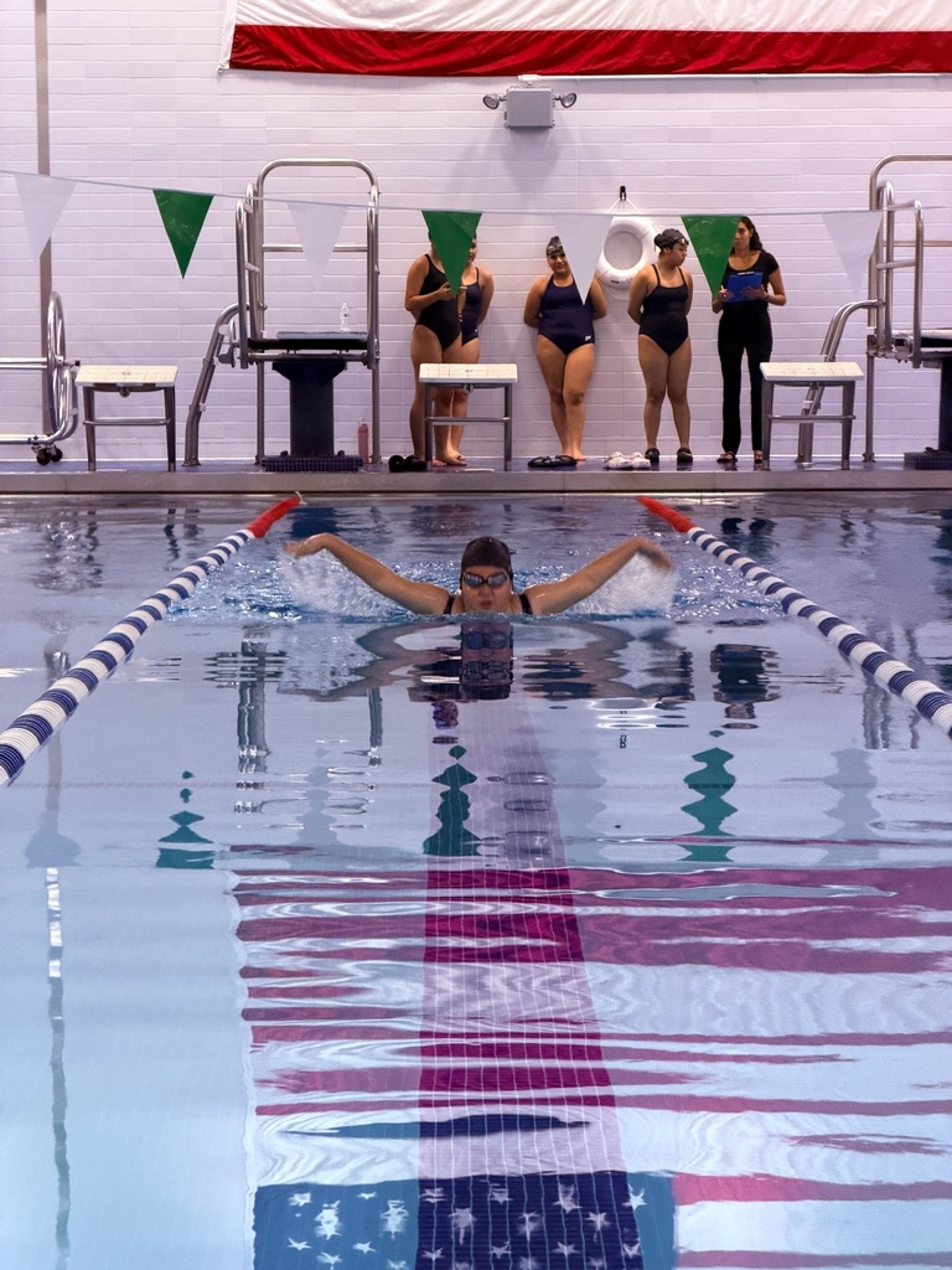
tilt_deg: -5.0
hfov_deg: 14.8
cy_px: 635
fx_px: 3667
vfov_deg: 19.6
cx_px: 476
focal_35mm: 100
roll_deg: -0.2
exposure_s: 1/60
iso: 400
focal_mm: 16.89
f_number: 2.8
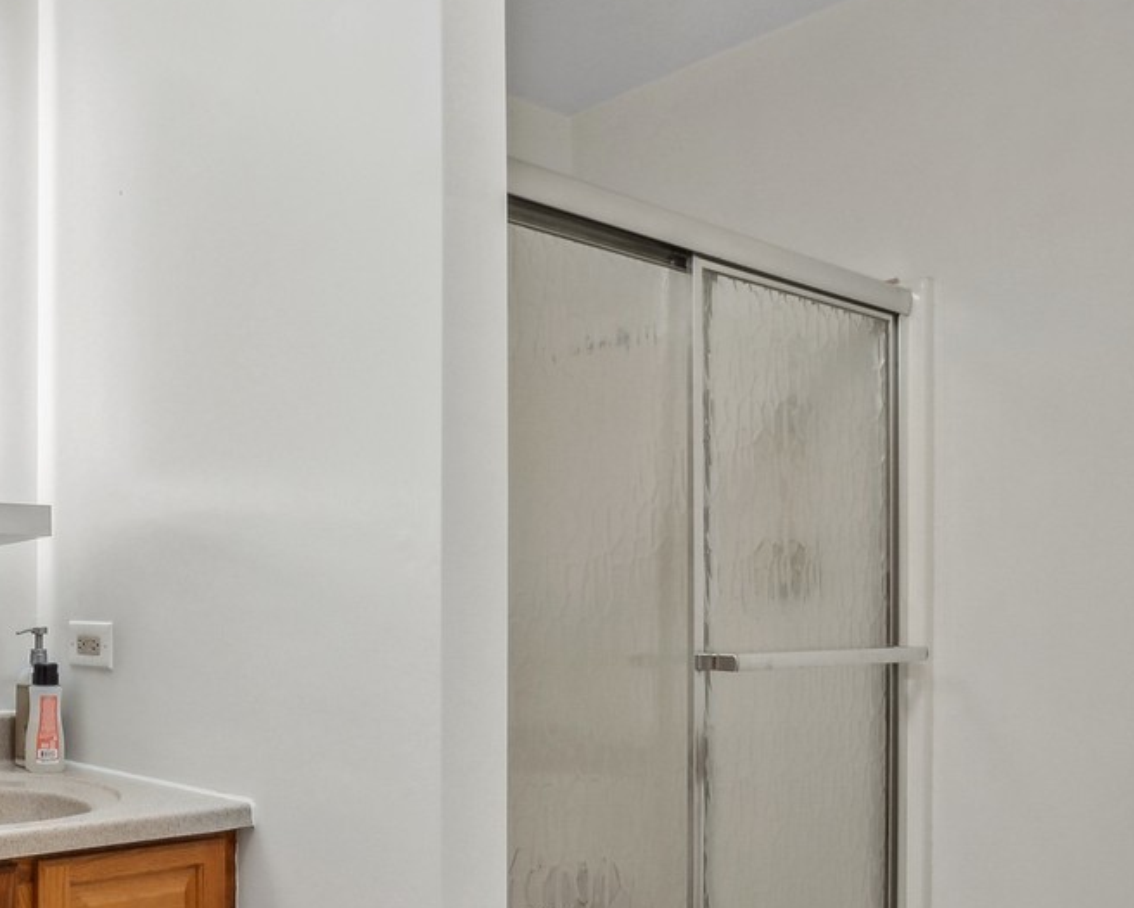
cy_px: 687
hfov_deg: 47.3
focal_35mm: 30
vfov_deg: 46.7
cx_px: -35
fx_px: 1007
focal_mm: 7
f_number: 8
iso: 400
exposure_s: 1/8
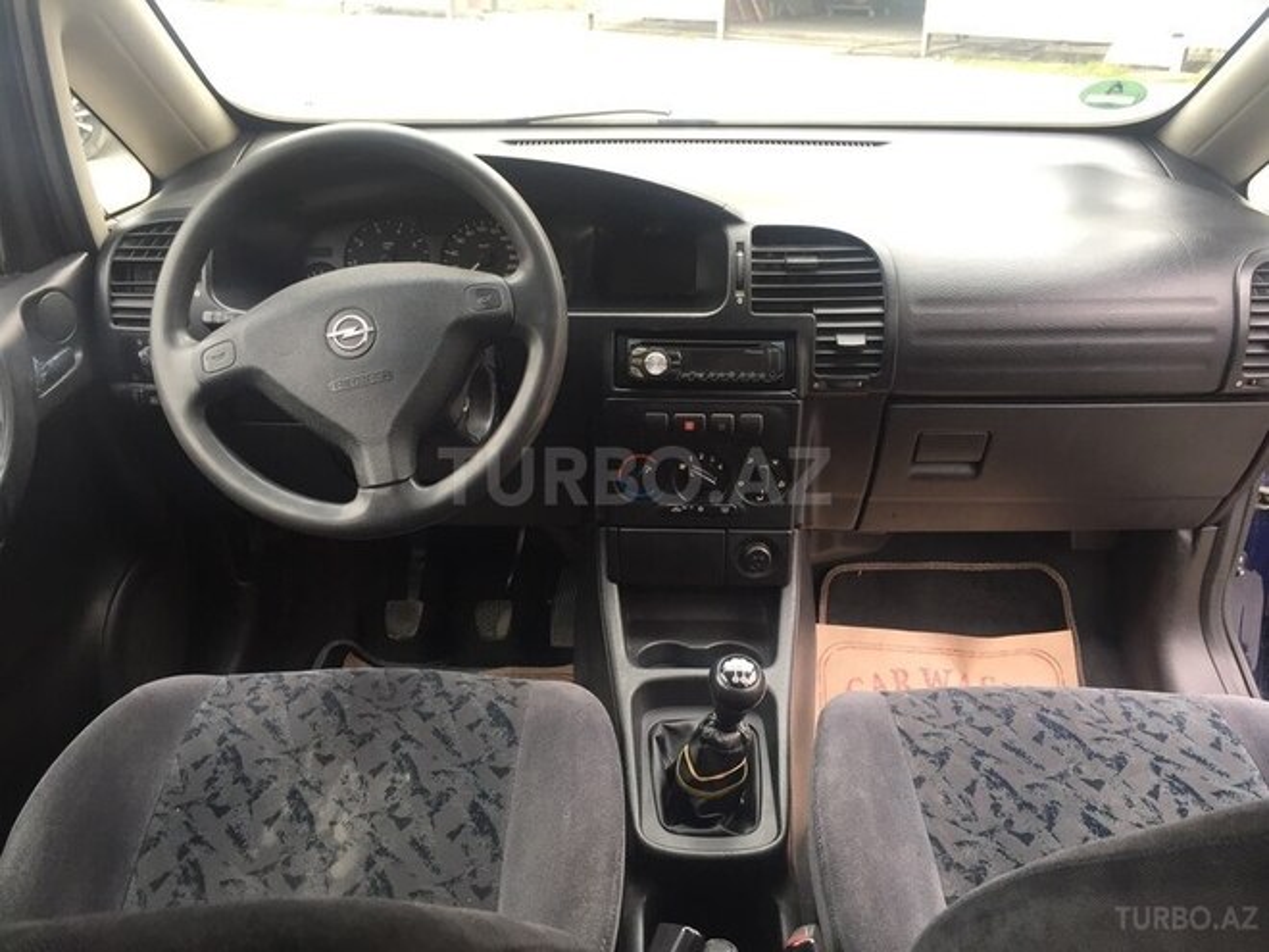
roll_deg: +0.8
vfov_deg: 48.2
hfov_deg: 61.7
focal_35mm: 29
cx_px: 634
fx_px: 1063
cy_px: 476
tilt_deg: -27.4
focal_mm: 4.15
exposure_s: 1/33
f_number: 2.2
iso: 32
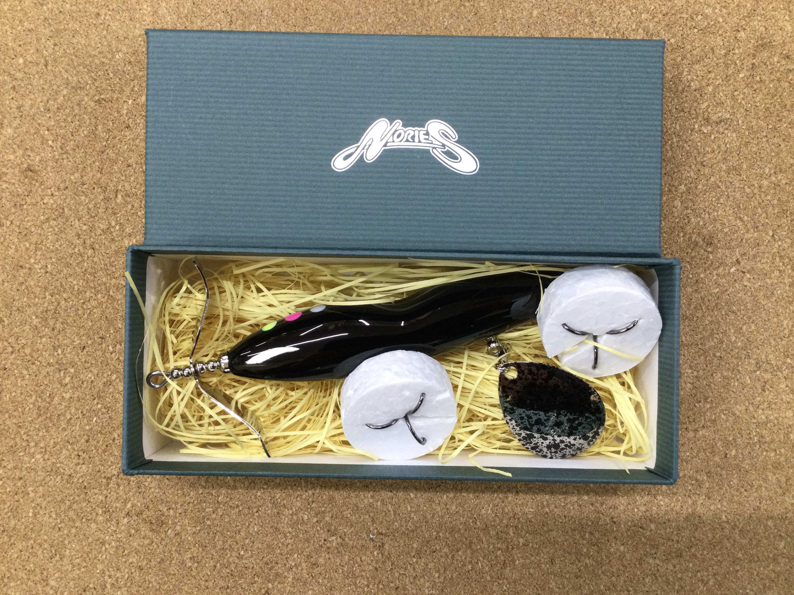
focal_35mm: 31
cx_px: 397
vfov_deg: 45.4
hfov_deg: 58.4
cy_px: 298
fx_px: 711
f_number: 2.4
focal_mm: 3.3
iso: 40
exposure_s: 1/30
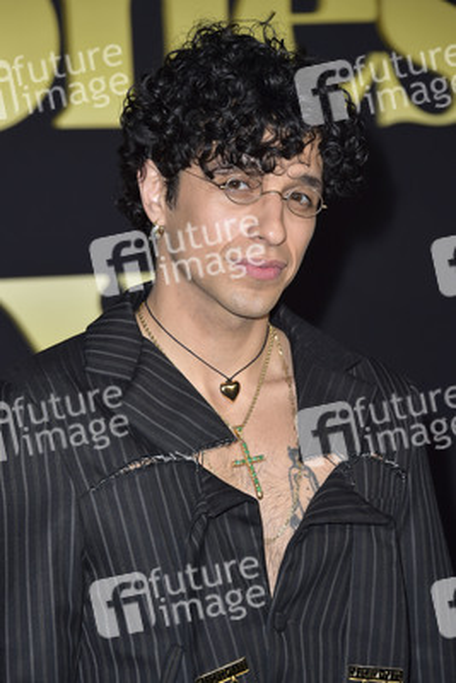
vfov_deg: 13.7
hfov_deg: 9.2
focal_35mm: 150
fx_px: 2847
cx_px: 228
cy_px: 342
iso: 400
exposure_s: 1/250
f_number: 6.3
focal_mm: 150
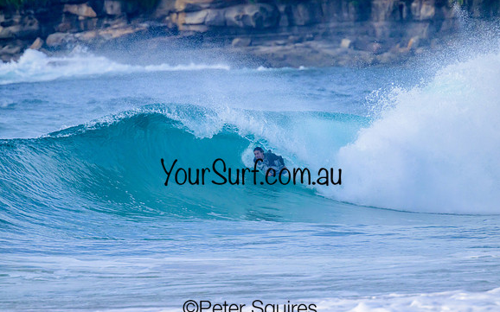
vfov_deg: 1.6
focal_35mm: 819
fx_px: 11158
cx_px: 250
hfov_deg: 2.6
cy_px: 165
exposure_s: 1/2000
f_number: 11
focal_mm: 800
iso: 2000
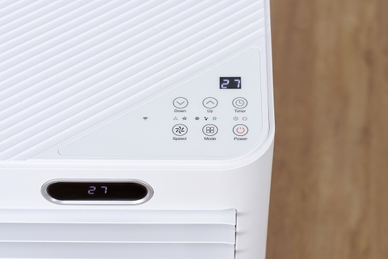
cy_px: 130
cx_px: 194
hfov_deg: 19.5
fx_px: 1132
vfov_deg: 13.0
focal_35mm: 105
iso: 320
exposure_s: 1/160
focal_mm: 105
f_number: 9
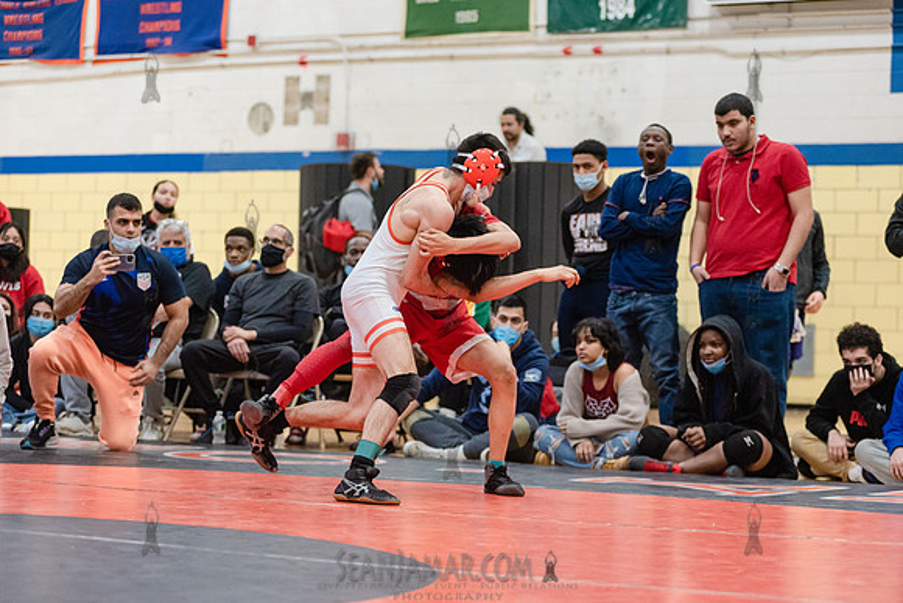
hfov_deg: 20.4
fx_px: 2509
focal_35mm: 100
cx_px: 452
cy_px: 302
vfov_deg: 13.7
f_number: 3.5
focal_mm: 100
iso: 4000
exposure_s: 1/400
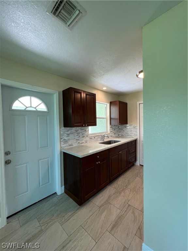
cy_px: 126
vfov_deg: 106.2
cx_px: 94
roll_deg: +0.5
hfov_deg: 89.9
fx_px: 94
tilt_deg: -0.9
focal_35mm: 13
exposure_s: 1/120
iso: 100
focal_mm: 1.57
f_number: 1.8
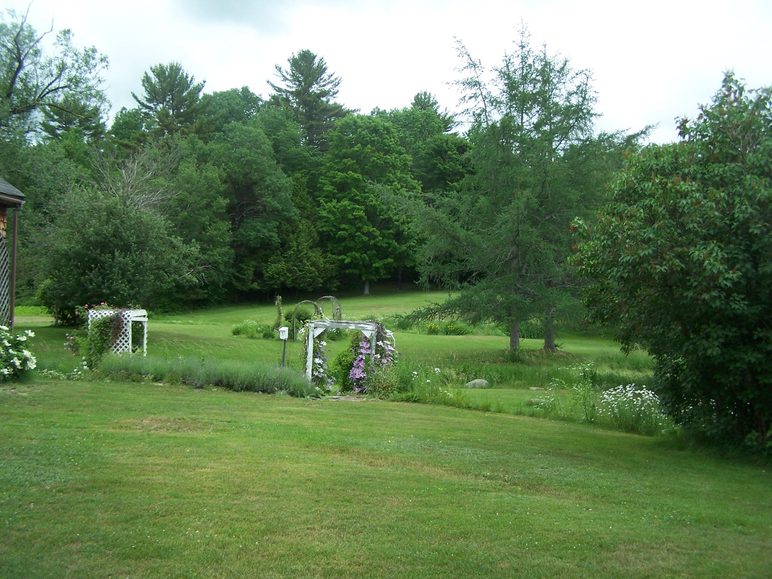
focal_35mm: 38
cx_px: 386
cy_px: 290
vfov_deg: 37.7
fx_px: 847
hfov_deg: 49.0
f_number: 2.8
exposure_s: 1/500
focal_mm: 6.3
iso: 80
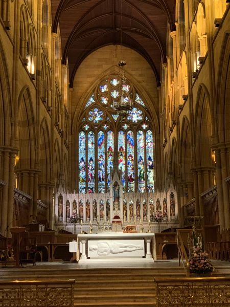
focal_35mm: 52
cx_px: 115
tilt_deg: +13.1
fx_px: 461
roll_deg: +0.9
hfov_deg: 28.0
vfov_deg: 36.8
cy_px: 154
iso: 500
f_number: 2.4
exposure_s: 1/25
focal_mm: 6
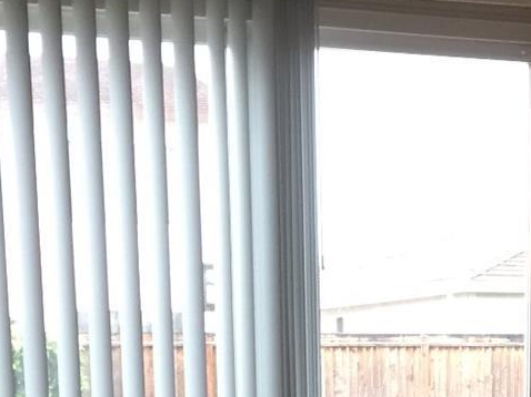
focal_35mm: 91
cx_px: 392
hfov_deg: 21.4
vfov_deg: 15.0
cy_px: 608
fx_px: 1395
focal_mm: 4.15
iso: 64
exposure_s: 1/15
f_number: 2.2
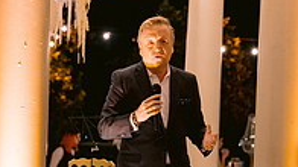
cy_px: 131
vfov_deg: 10.1
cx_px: 149
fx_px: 948
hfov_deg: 17.9
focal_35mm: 120
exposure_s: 1/50
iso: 2000
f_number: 2.5
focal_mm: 50
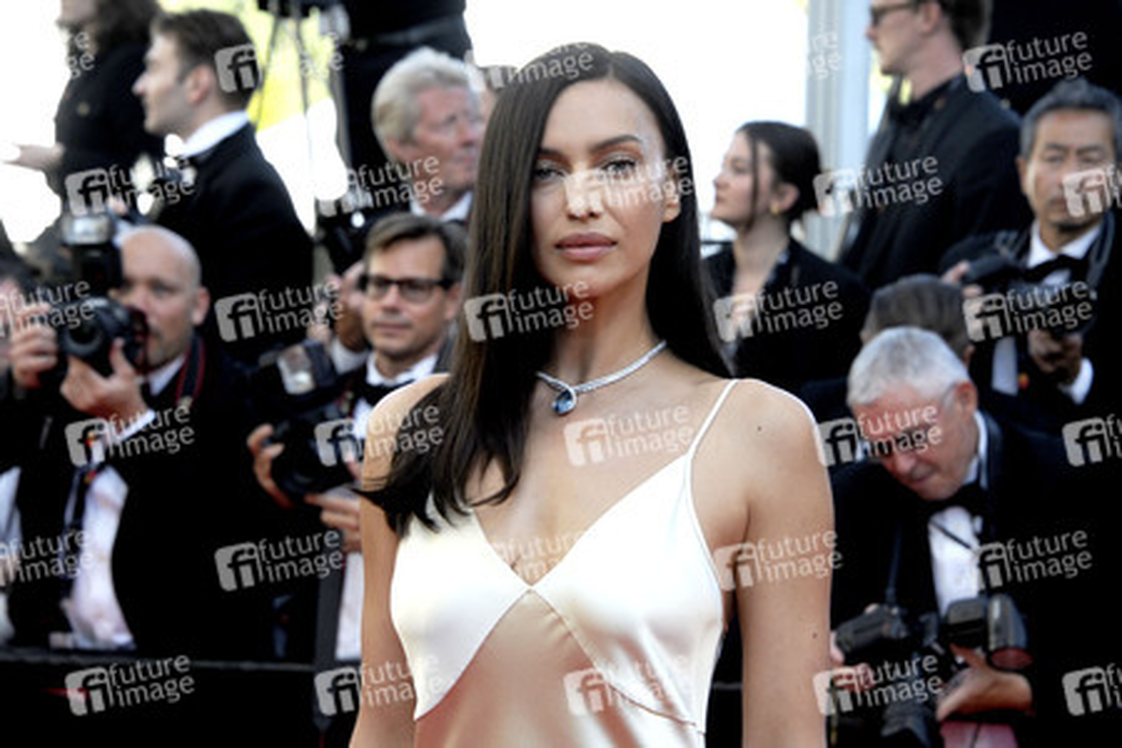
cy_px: 374
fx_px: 4207
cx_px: 561
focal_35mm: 135
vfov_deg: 10.2
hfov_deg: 15.2
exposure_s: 1/250
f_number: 9
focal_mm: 135
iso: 640
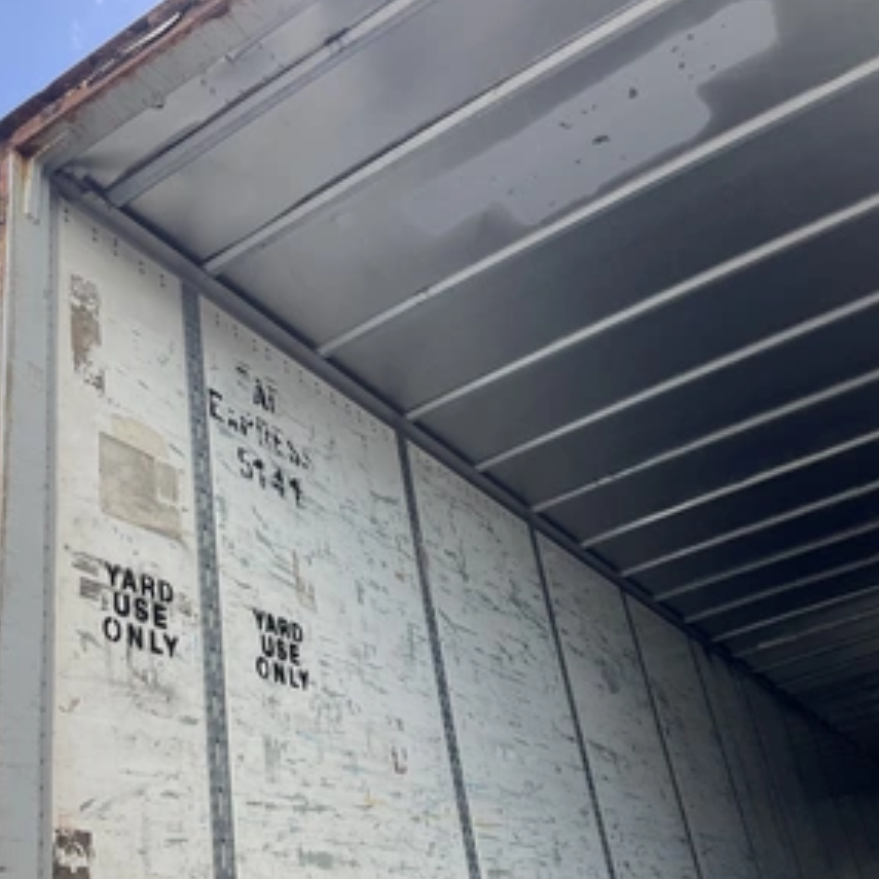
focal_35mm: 36
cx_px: 389
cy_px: 441
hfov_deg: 46.0
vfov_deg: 46.0
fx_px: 1034
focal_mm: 3
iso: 25
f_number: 1.8
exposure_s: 1/248
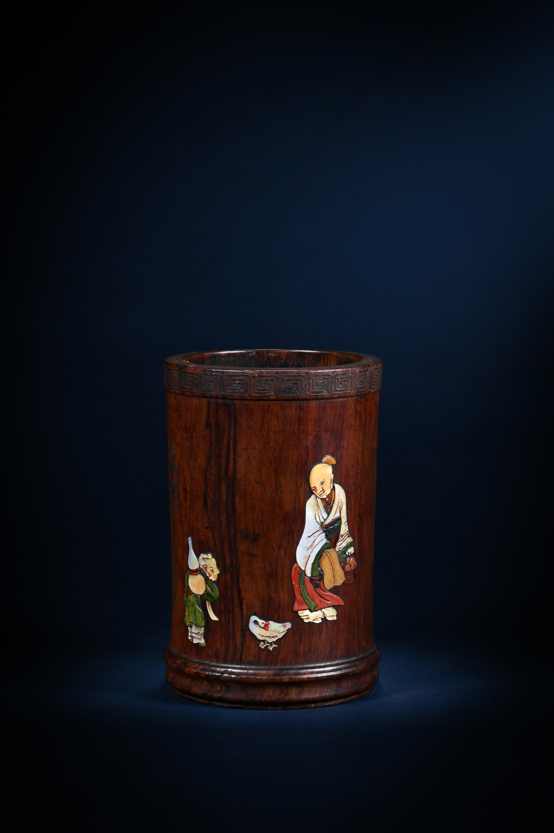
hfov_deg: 11.4
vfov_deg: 17.1
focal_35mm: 120
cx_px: 277
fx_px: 2774
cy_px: 416
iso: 100
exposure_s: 1/100
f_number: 22
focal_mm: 120
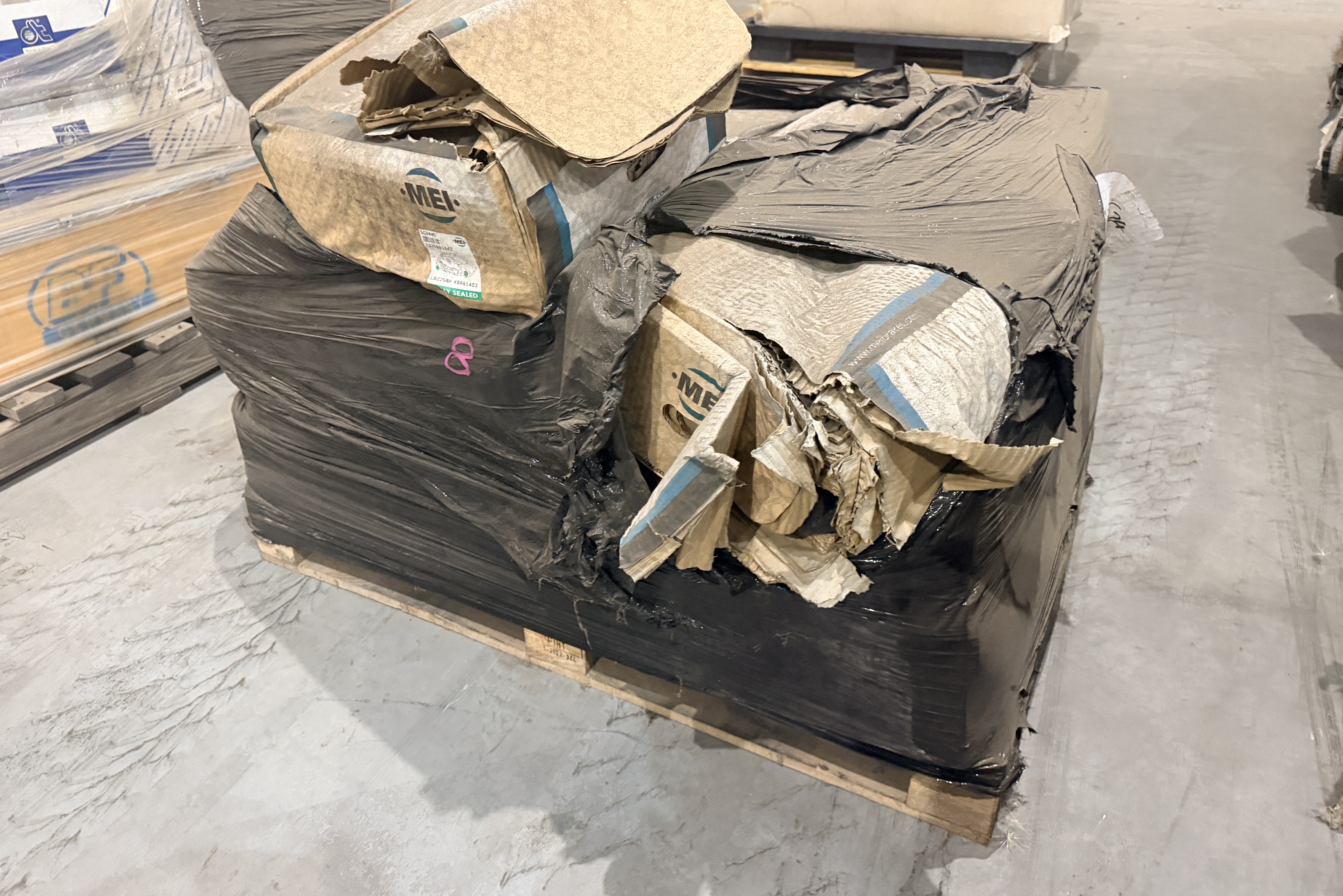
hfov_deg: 71.5
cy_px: 409
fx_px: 933
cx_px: 671
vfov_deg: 51.2
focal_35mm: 25
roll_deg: +2.0
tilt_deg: -30.5
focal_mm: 6.76
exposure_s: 1/50
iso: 800
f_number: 1.78
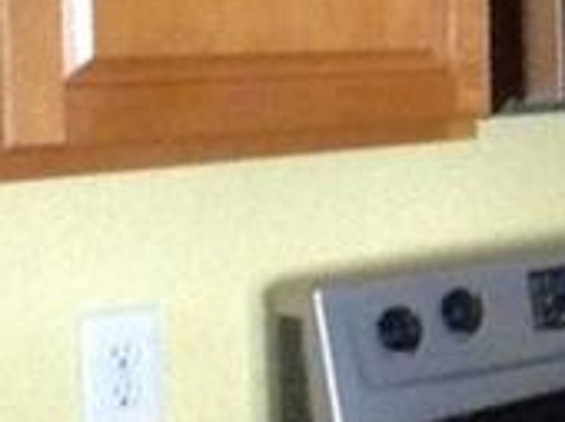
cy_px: 133
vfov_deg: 7.4
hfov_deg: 8.8
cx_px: 1479
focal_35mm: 199
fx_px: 3243
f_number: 2.4
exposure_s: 1/15
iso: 500
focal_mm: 3.3
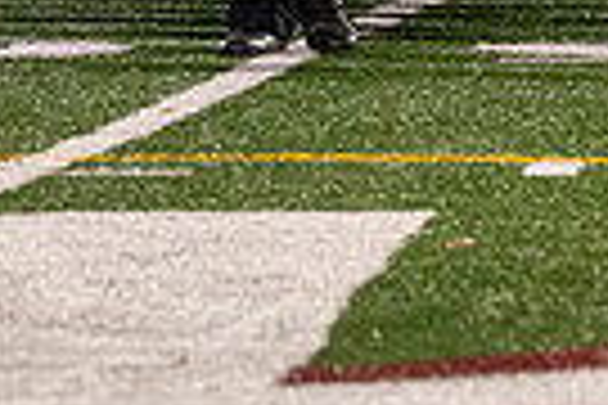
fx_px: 26193
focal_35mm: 1551
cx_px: 223
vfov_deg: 0.9
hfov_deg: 1.3
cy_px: -155
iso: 6400
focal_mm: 270
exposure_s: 1/250
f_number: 6
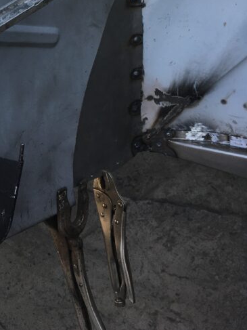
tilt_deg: -27.4
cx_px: -12
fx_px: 581
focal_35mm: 61
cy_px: 4
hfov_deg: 22.9
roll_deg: +7.3
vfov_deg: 29.7
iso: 25
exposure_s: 1/267
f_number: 2.2
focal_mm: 4.15
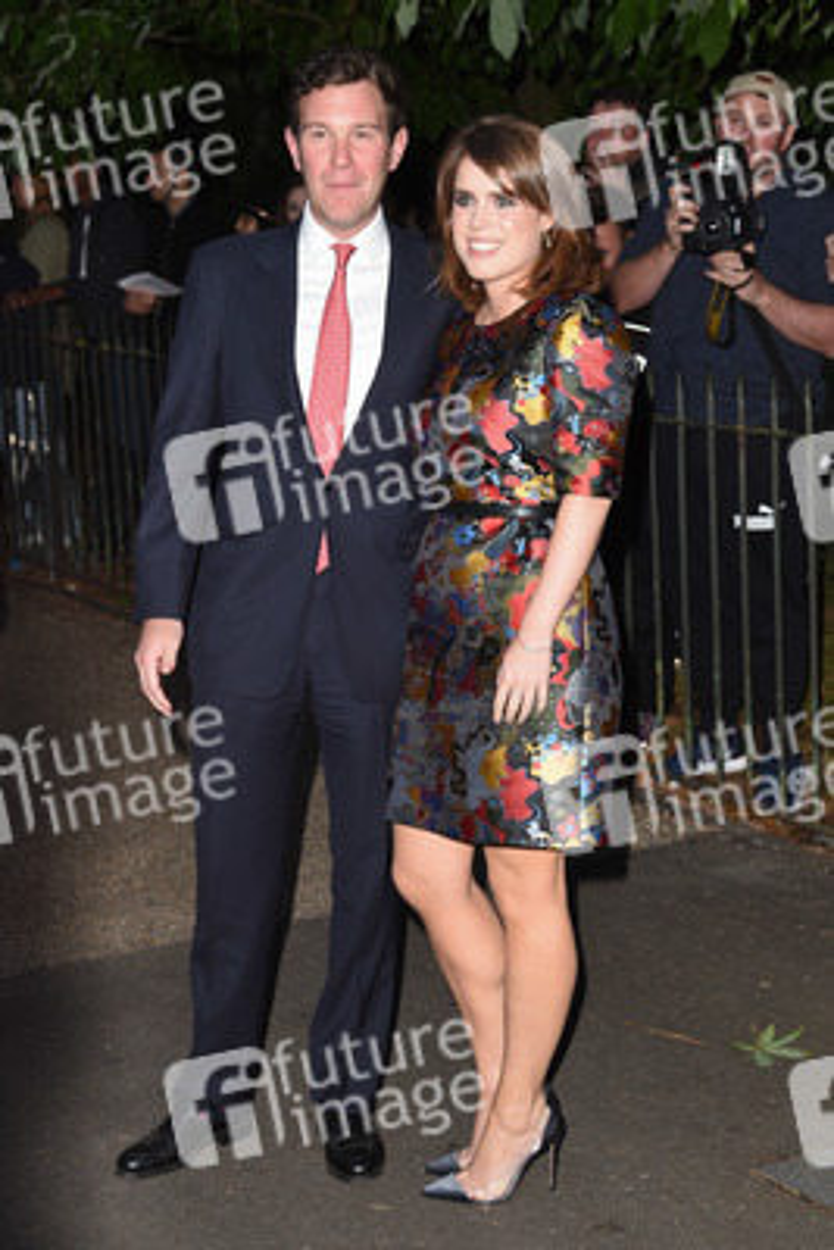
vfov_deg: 38.2
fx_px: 1805
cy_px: 625
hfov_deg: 26.0
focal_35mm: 52
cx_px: 417
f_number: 5.6
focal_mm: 52
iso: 800
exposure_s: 1/250
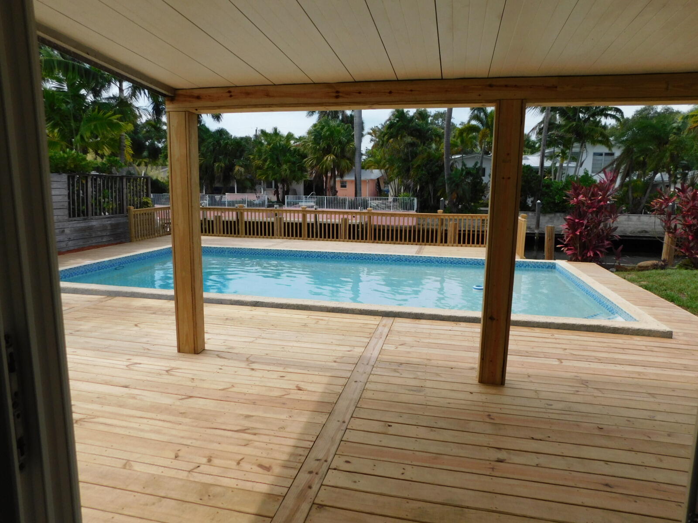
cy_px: 262
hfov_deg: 73.9
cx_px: 349
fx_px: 464
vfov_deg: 58.9
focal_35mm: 23
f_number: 6
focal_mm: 4
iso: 125
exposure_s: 1/400
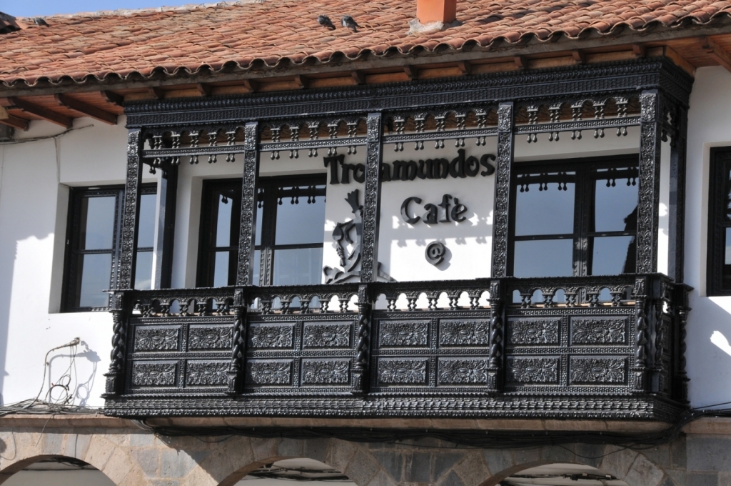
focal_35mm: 98
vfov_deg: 14.0
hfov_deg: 20.9
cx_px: 366
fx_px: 1977
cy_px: 243
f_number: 9.5
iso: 200
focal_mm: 65
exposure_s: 1/350
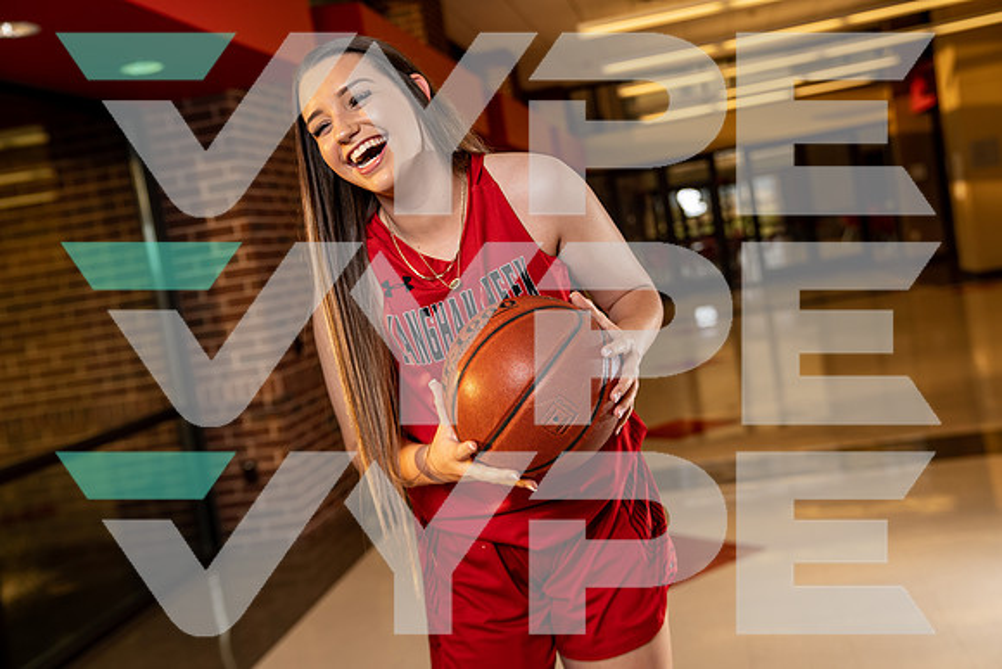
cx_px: 501
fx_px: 1169
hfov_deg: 46.4
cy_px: 334
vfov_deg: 31.9
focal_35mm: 42
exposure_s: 1/250
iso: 320
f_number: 3.2
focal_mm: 42
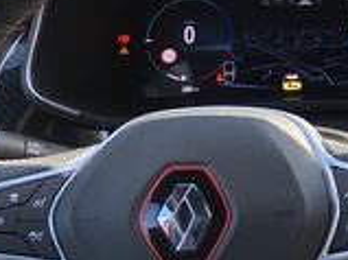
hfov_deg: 12.3
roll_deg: +2.0
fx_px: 1416
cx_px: 707
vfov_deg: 10.5
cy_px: 114
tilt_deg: -22.8
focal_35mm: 141
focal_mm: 3.99
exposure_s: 1/159
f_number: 1.8
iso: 25
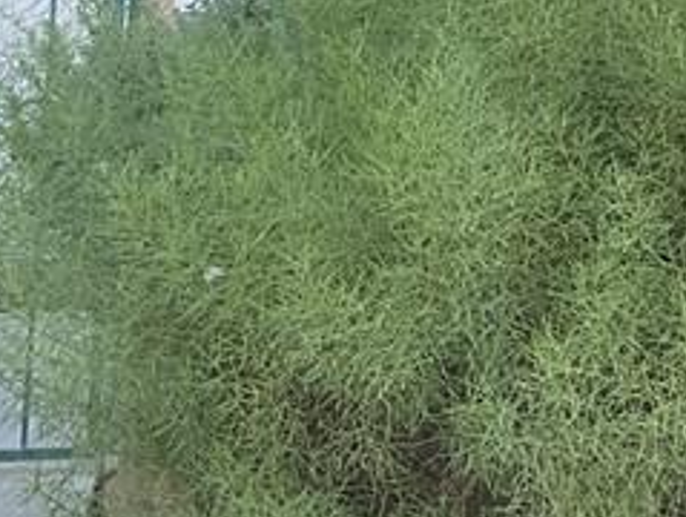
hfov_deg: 15.4
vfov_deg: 11.0
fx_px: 2461
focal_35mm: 124
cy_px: -471
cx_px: 761
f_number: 1.8
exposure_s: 1/272
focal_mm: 3
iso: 25
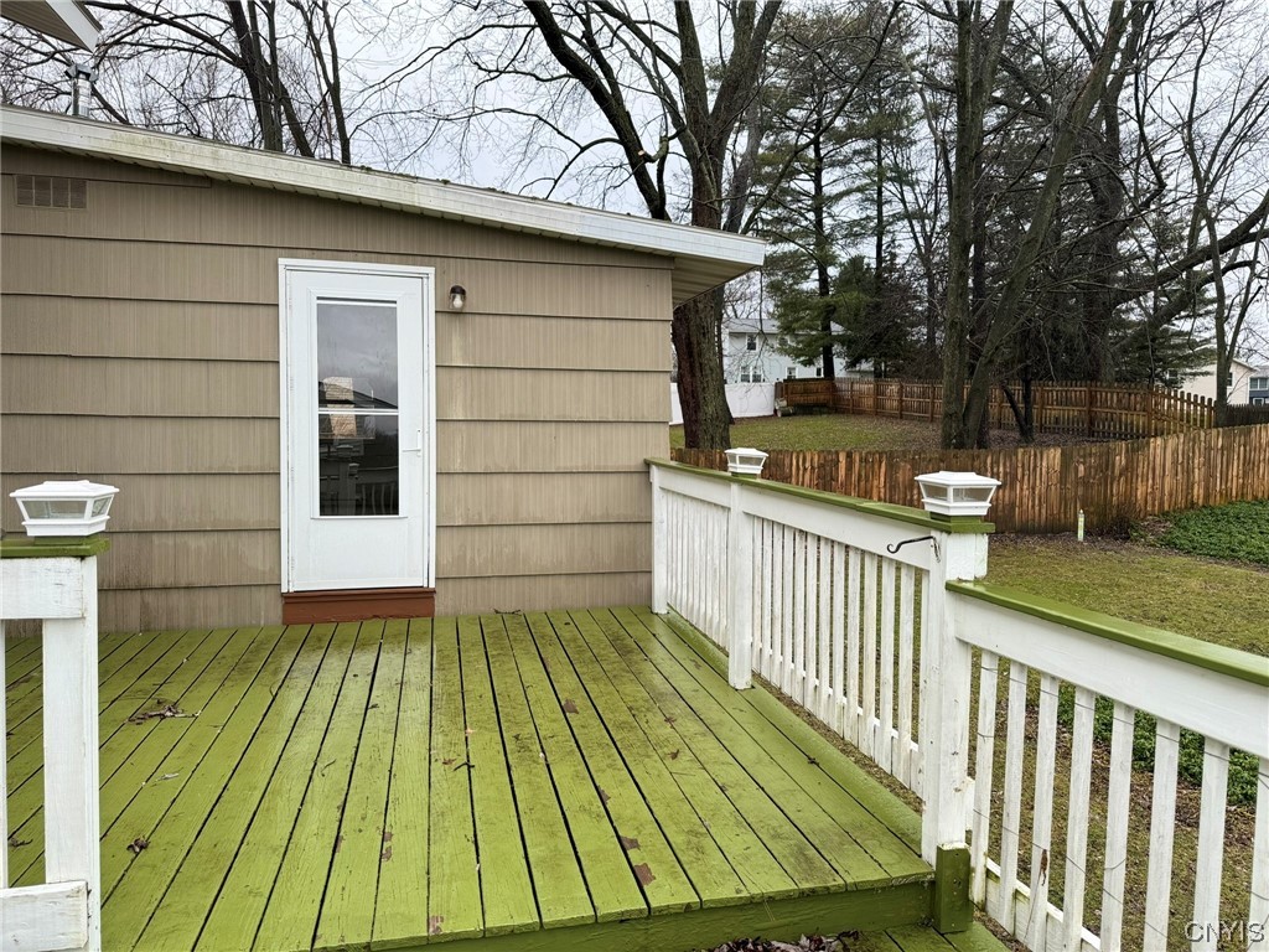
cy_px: 476
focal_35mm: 24
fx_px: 880
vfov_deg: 56.8
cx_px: 634
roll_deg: -0.6
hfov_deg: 71.6
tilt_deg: -3.5
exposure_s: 1/488
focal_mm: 6.86
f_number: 1.78
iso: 80
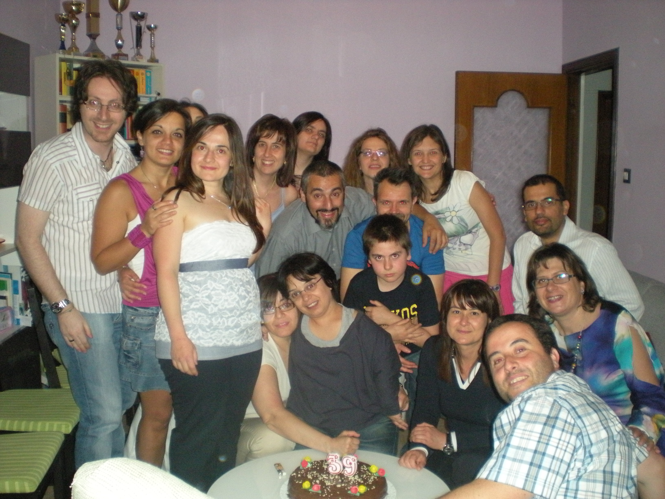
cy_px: 250
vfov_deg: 37.7
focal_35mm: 38
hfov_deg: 49.0
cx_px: 332
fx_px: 730
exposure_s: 1/60
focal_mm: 6.3
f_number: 3.1
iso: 457
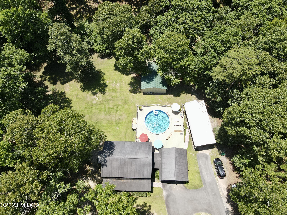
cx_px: 144
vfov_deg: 56.8
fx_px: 199
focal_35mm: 24
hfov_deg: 71.6
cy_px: 108
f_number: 2.8
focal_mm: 4.5
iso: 100
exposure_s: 1/320
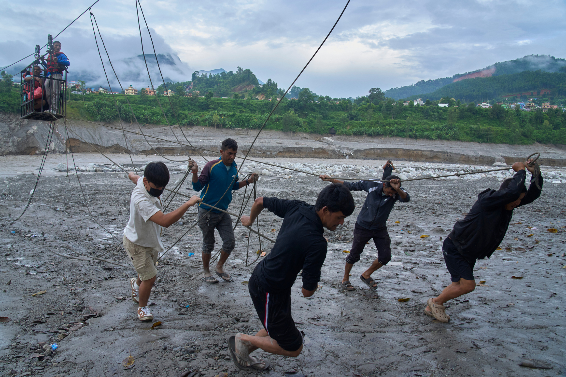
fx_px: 393
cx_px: 278
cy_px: 187
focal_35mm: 25
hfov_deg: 71.5
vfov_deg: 51.3
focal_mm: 24
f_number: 7.1
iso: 1000
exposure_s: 1/400
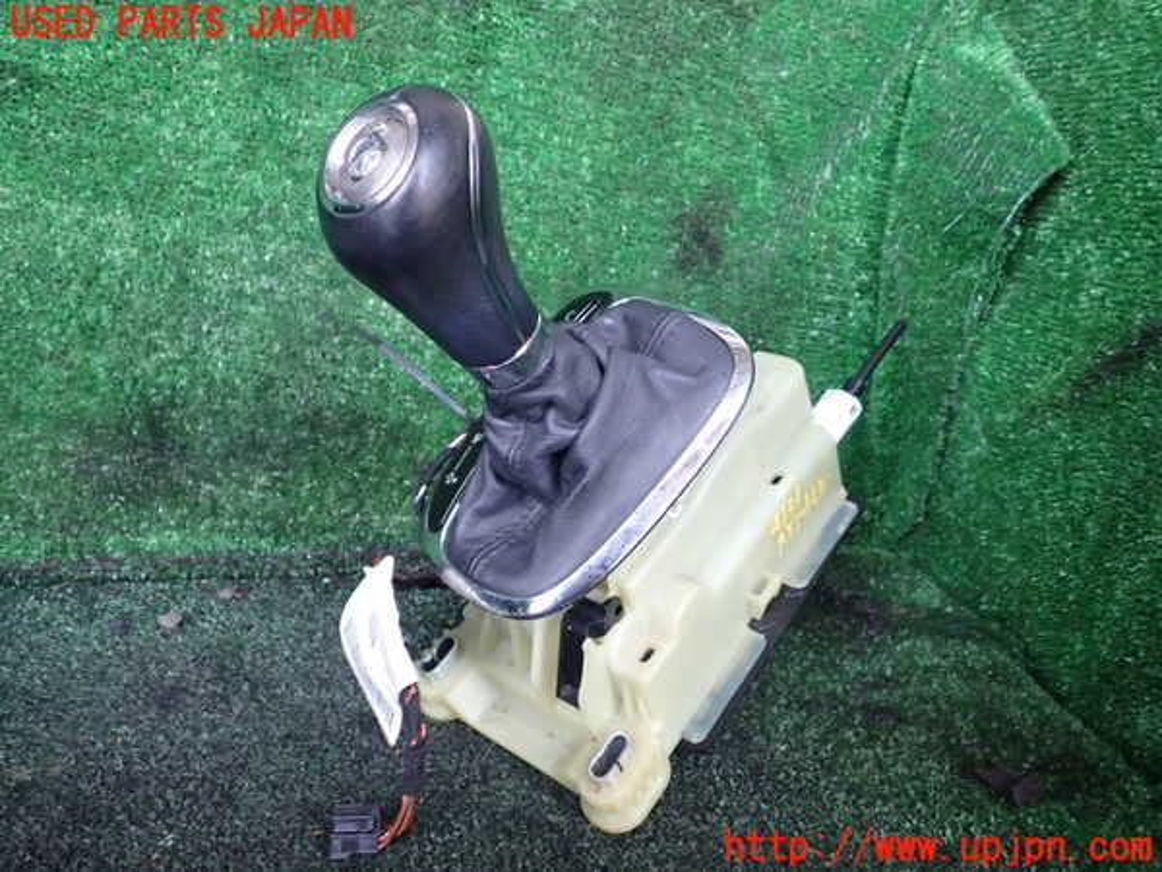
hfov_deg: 60.0
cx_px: 581
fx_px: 1007
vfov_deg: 46.8
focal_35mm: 30
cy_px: 436
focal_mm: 5.4
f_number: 2.3
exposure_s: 1/30
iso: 400
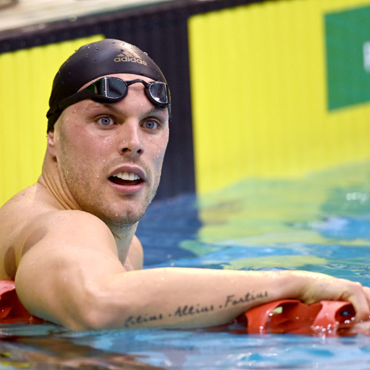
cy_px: 185
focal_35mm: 767
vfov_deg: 2.3
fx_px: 9275
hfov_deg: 2.3
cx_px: 128
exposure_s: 1/1600
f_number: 4
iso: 6400
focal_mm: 600
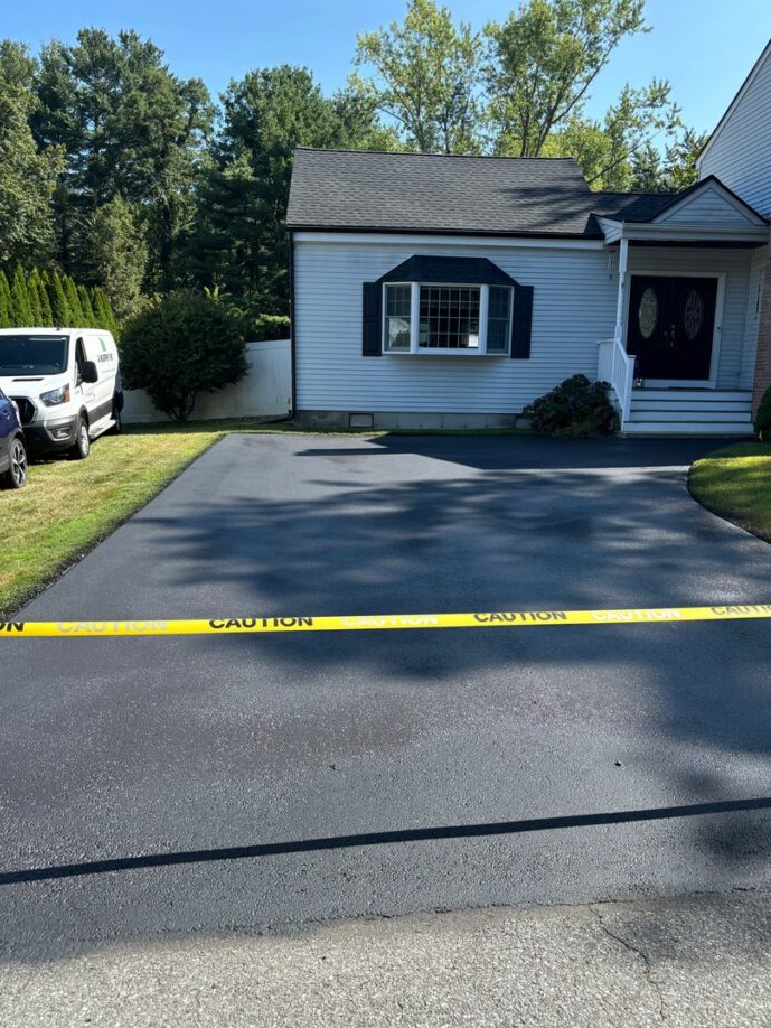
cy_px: 539
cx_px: 401
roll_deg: -1.9
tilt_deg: -10.8
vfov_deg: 61.6
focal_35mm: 29
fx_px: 861
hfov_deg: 48.2
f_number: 1.6
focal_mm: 5.96
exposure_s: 1/1248
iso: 50
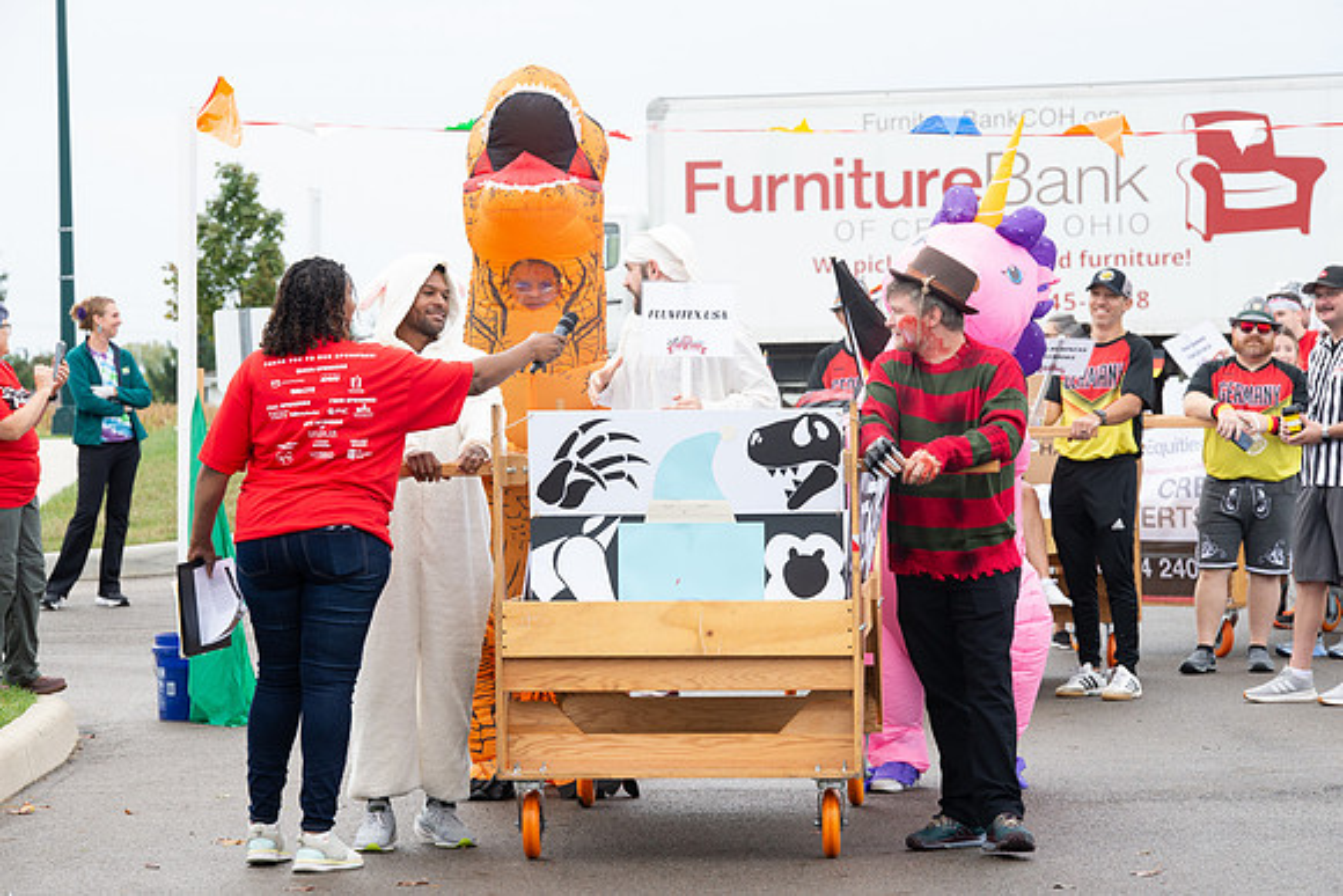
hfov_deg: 13.2
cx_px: 672
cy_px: 448
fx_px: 5783
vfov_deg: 8.9
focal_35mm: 155
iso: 640
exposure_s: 1/160
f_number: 10
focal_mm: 155
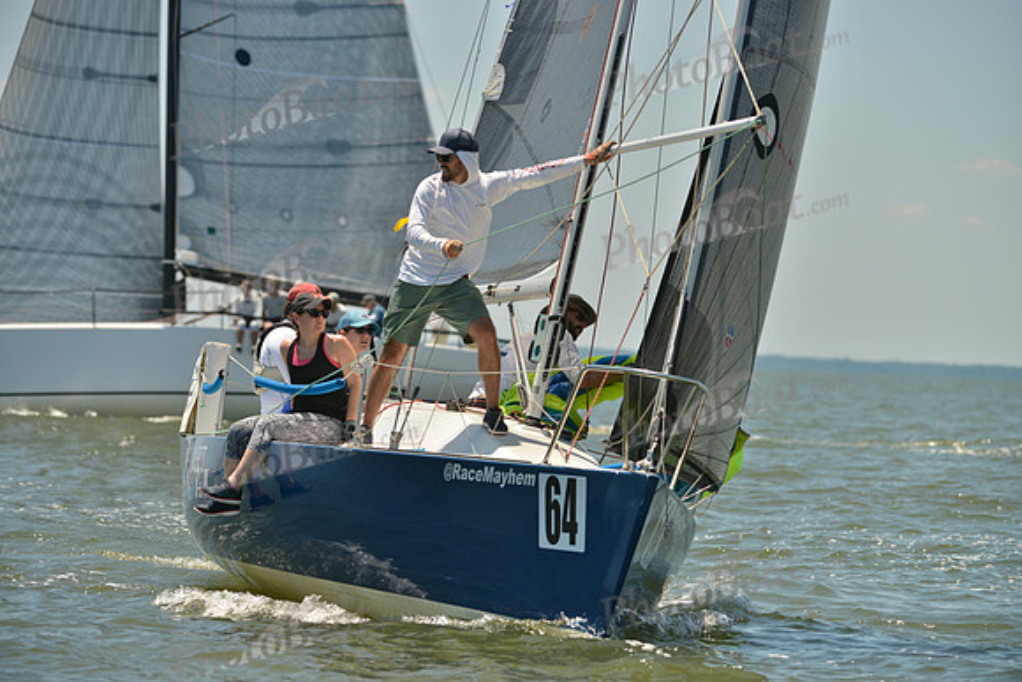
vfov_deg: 6.9
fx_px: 5679
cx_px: 511
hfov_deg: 10.3
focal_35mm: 200
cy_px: 341
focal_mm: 200
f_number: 5
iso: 200
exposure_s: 1/1600
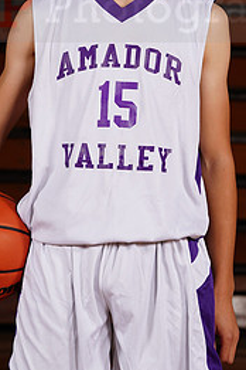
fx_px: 3854
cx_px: 148
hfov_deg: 3.7
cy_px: -3
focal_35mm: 376
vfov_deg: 5.5
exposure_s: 1/200
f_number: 9
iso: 200
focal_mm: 169
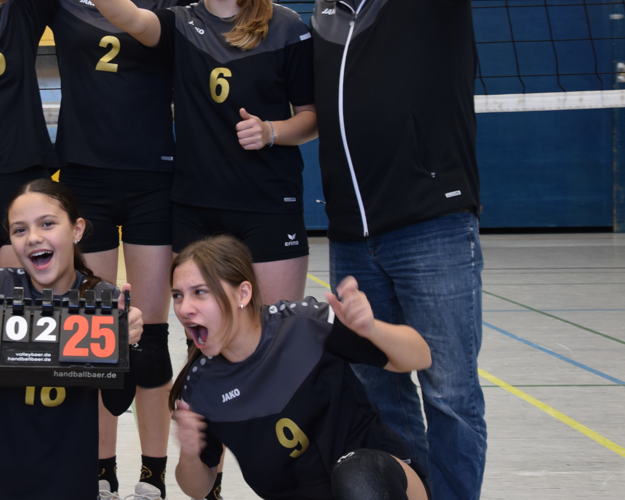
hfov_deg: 25.3
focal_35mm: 73
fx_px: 1350
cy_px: 165
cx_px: 61
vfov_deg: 20.9
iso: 500
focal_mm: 26
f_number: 4
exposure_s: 1/60
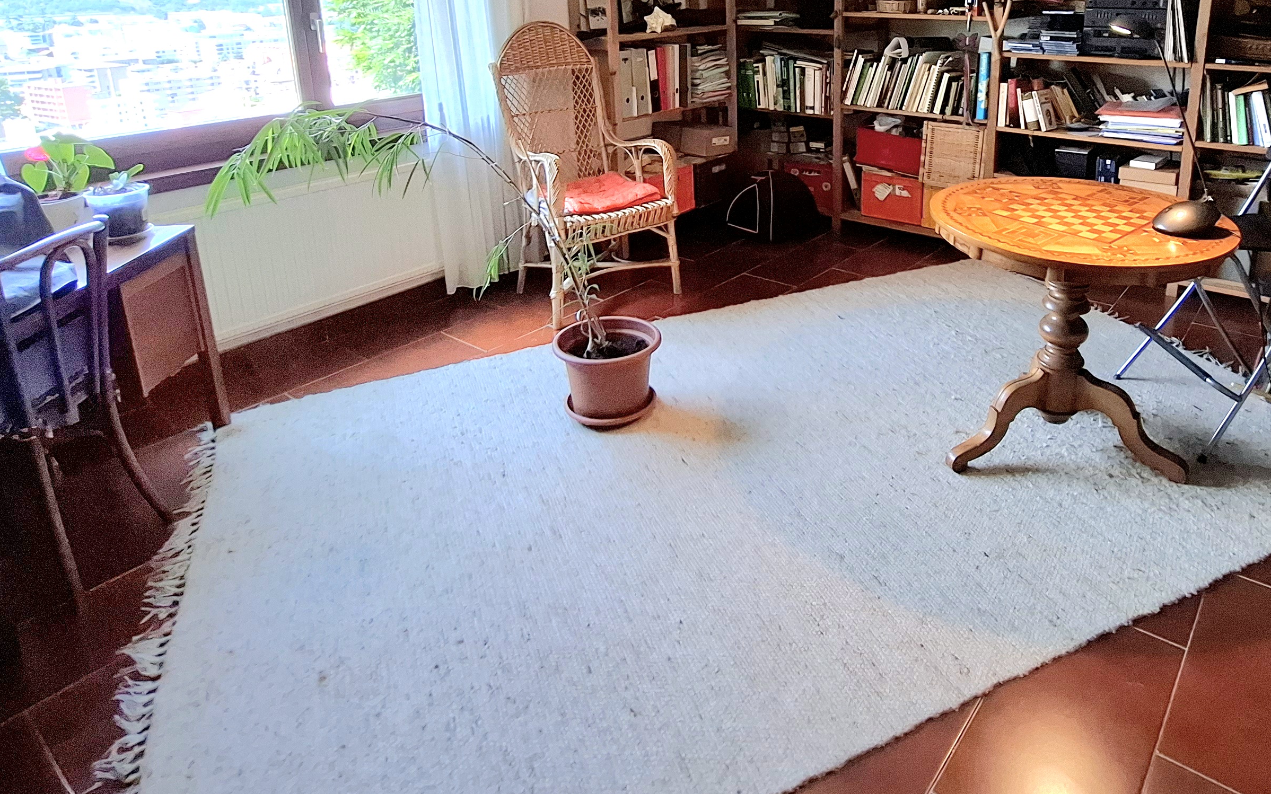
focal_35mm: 23
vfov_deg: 50.4
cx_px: 769
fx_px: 797
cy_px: 181
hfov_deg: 76.2
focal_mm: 1.74
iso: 80
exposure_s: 1/50
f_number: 2.2
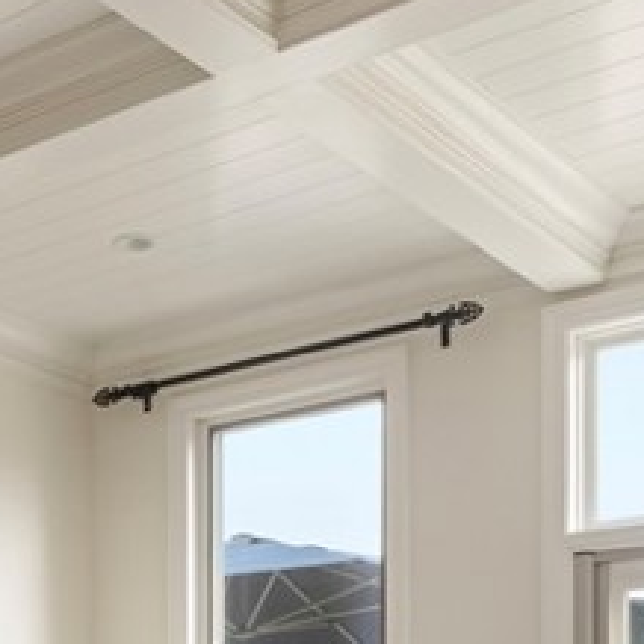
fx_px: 1515
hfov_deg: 23.0
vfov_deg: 21.7
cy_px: 829
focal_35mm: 72
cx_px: -3
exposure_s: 1/8
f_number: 14
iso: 500
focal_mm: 18
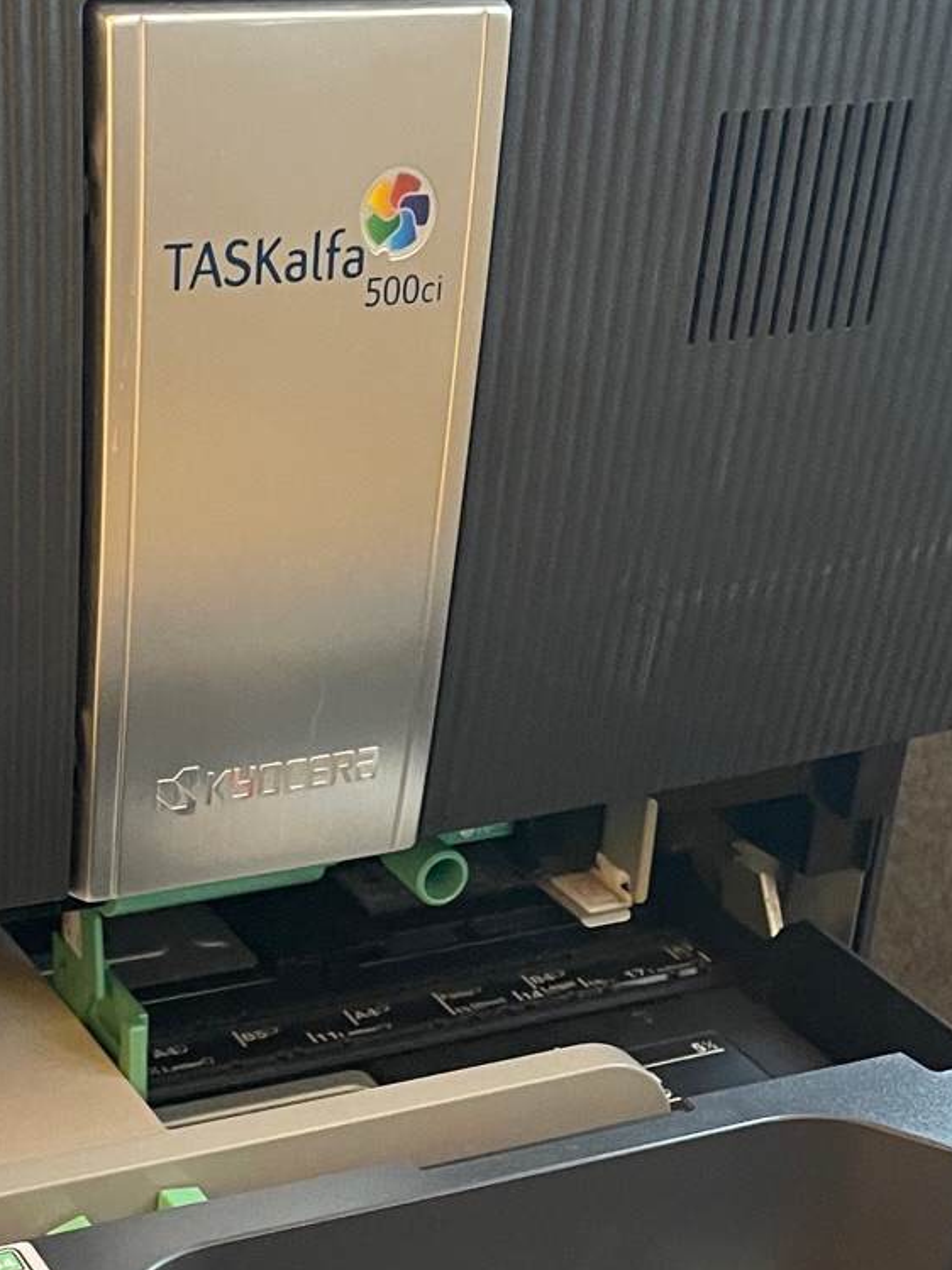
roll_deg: -1.9
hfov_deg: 20.7
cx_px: 373
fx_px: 2605
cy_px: 1342
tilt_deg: -35.7
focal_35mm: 71
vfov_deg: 25.7
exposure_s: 1/50
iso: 400
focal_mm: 5.1
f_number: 1.6
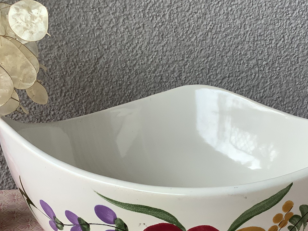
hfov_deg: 36.0
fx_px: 472
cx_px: 190
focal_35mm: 53
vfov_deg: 27.1
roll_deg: +0.8
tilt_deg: -14.1
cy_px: 175
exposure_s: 1/120
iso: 40
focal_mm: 3.3
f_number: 2.4
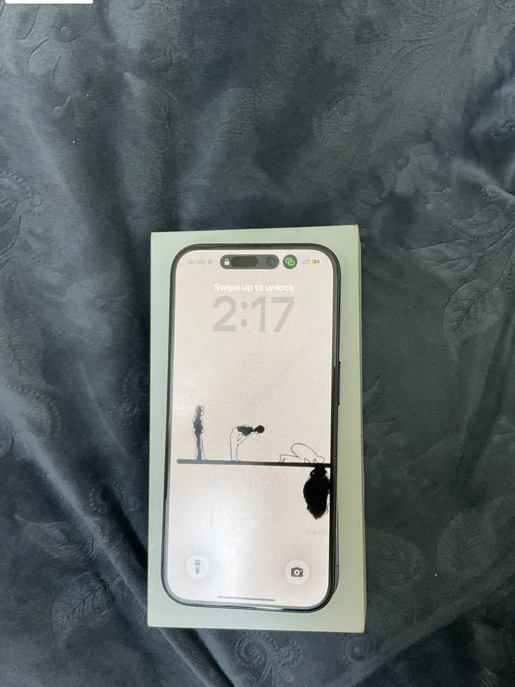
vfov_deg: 52.6
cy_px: 360
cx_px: 301
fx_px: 694
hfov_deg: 40.6
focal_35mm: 35
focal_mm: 3
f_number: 1.8
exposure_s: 1/59
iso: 100
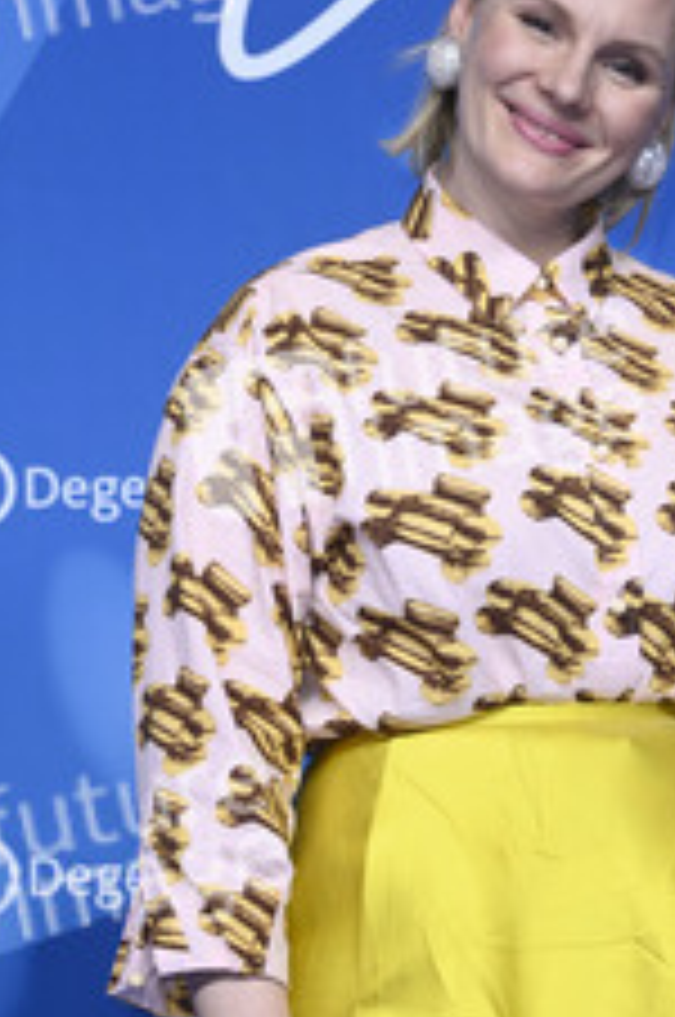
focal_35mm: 198
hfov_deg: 6.9
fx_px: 5585
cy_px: 639
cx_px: 544
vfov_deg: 10.4
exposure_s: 1/250
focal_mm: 112
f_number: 5.6
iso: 1250
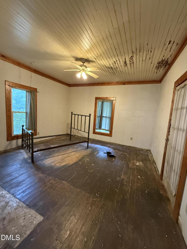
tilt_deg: -5.2
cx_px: 94
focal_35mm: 14
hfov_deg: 85.7
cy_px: 124
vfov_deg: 102.1
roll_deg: -4.6
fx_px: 101
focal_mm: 2.22
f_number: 2.2
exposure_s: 1/60
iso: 800
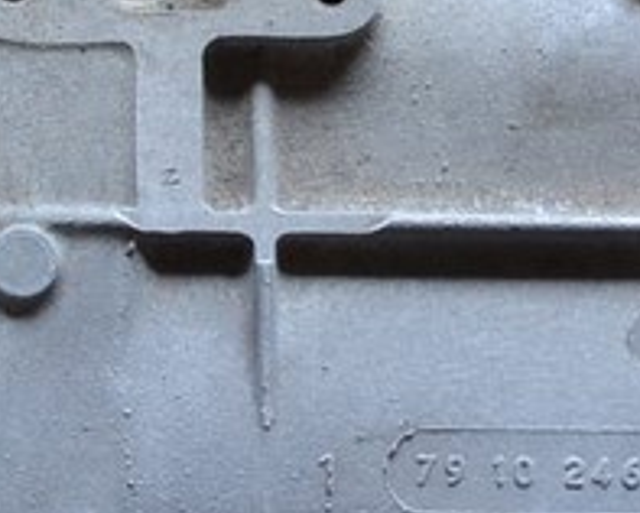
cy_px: 445
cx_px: 149
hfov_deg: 9.1
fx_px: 4020
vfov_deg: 7.3
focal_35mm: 212
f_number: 3.8
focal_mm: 22
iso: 560
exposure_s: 1/60
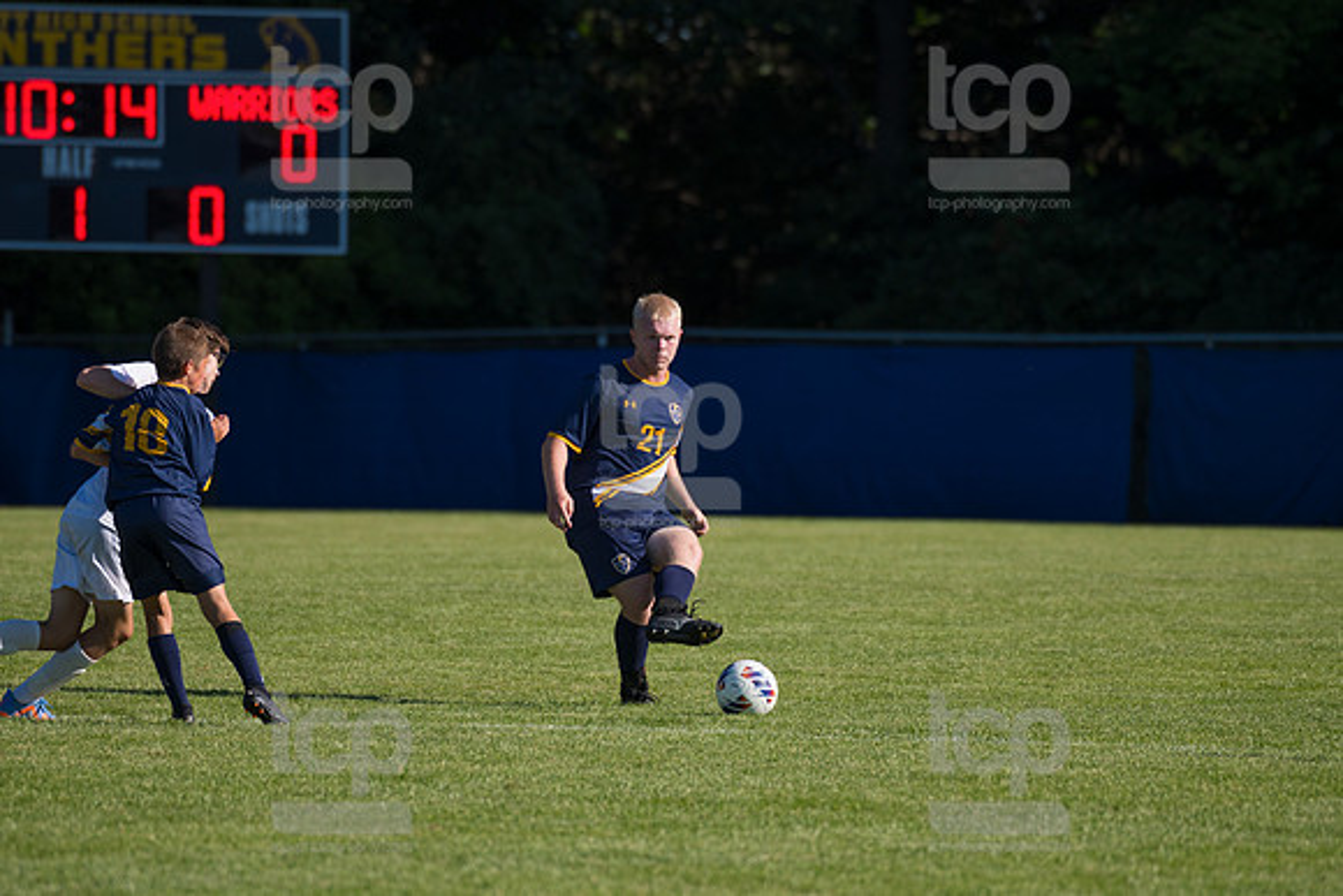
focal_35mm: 360
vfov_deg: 3.8
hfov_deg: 5.7
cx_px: 672
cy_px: 448
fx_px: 13433
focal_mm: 360
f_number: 5.6
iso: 320
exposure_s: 1/2000
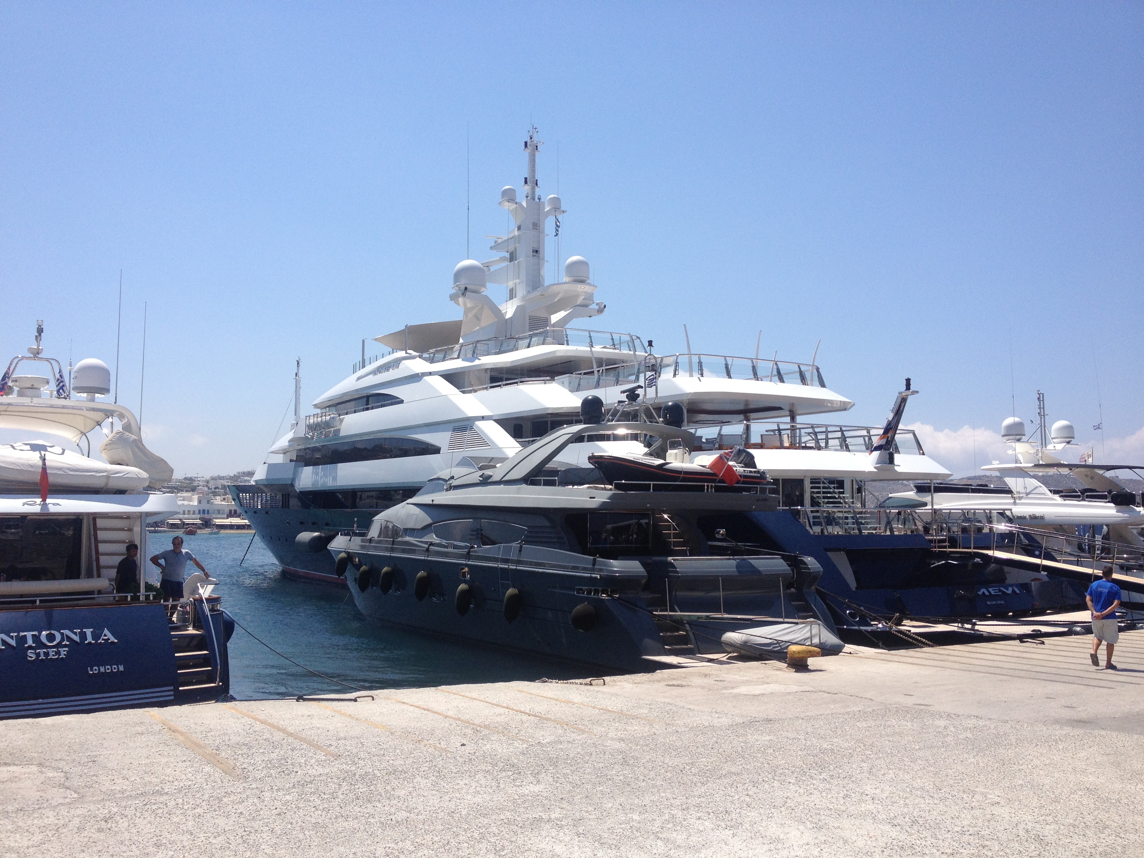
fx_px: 1157
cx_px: 572
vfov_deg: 40.7
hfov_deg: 52.6
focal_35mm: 35
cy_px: 429
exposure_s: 1/2404
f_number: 2.4
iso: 50
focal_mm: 4.28
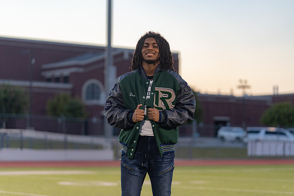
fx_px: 833
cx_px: 147
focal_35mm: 102
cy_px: 98
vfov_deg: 13.4
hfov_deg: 20.0
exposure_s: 1/320
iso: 1000
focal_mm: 102
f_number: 2.8
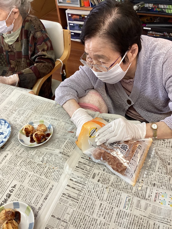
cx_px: 86
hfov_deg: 45.4
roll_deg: +6.8
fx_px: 205
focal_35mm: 31
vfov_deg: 58.4
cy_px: 114
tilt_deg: -44.7
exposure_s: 1/50
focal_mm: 3.3
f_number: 2.4
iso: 160
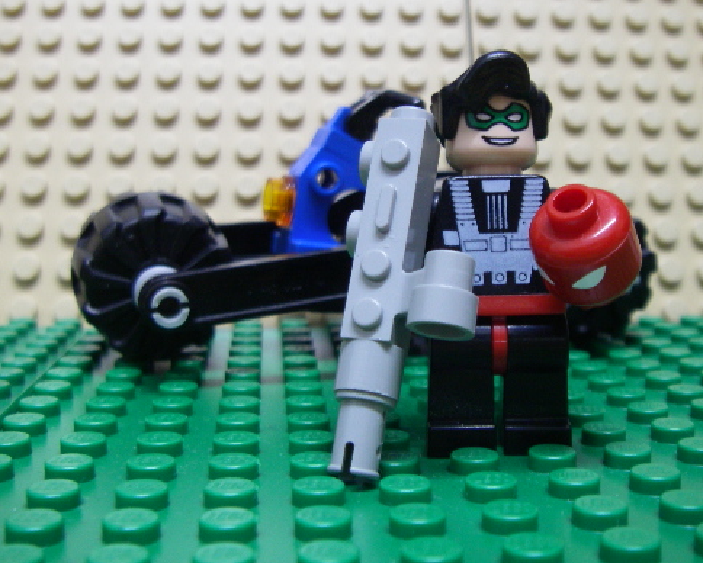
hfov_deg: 38.0
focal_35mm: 49
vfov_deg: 30.8
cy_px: 226
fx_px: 1020
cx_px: 389
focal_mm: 6.3
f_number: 3.3
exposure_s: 1/4
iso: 160
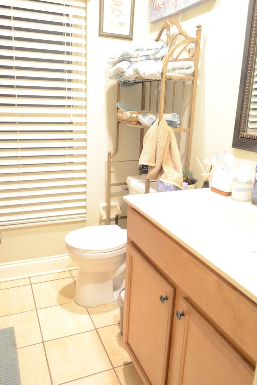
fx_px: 300
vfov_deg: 65.5
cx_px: 125
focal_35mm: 28
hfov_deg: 46.4
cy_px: 189
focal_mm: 18
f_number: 3.5
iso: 3200
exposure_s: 1/20
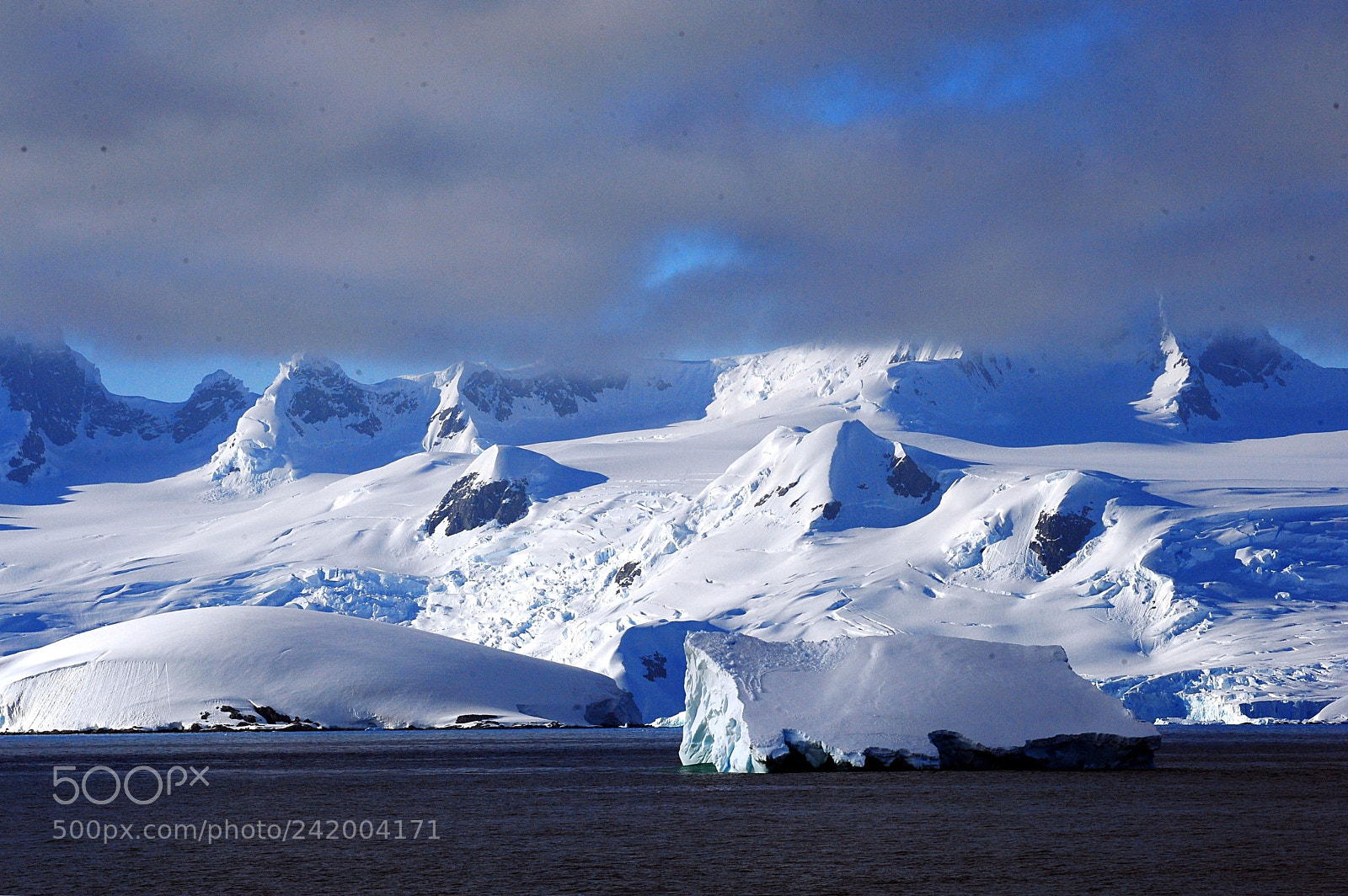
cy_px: 448
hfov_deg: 10.3
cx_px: 674
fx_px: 7483
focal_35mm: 200
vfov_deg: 6.9
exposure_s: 1/1250
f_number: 18
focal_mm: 200
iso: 500
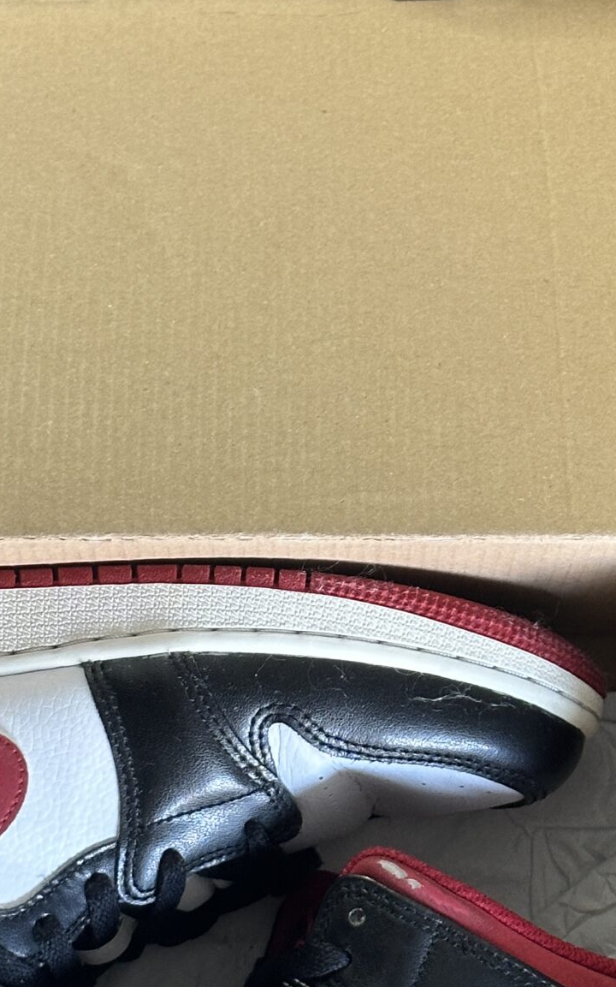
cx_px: 210
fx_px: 3037
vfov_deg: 18.4
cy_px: 620
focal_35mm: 113
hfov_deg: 11.6
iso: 200
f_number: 1.78
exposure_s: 1/50
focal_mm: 6.86
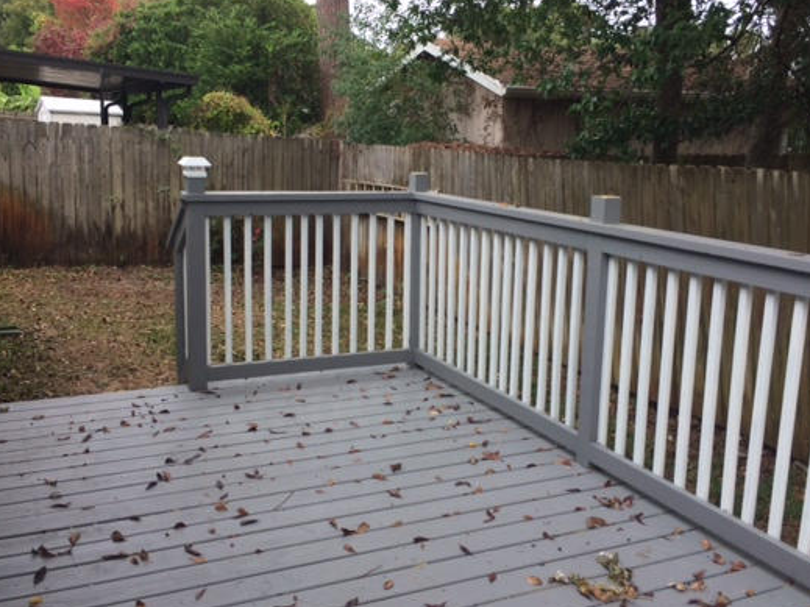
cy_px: 290
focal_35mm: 37
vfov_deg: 38.6
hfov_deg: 50.1
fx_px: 866
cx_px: 395
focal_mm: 4.12
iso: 32
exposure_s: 1/323
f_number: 2.2
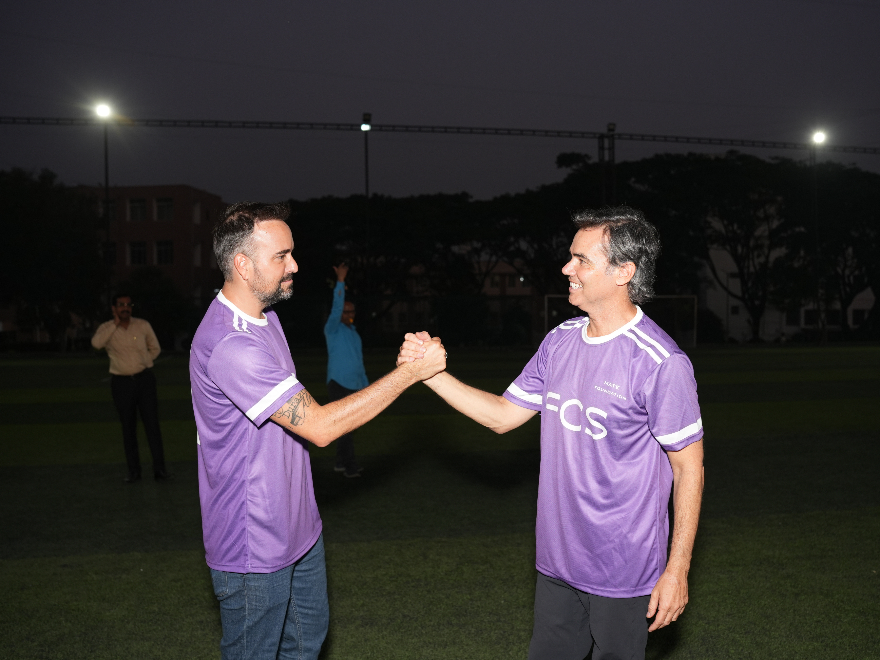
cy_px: 331
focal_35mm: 38
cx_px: 471
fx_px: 966
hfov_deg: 48.9
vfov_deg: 37.7
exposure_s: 1/160
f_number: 3.5
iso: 800
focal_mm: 35
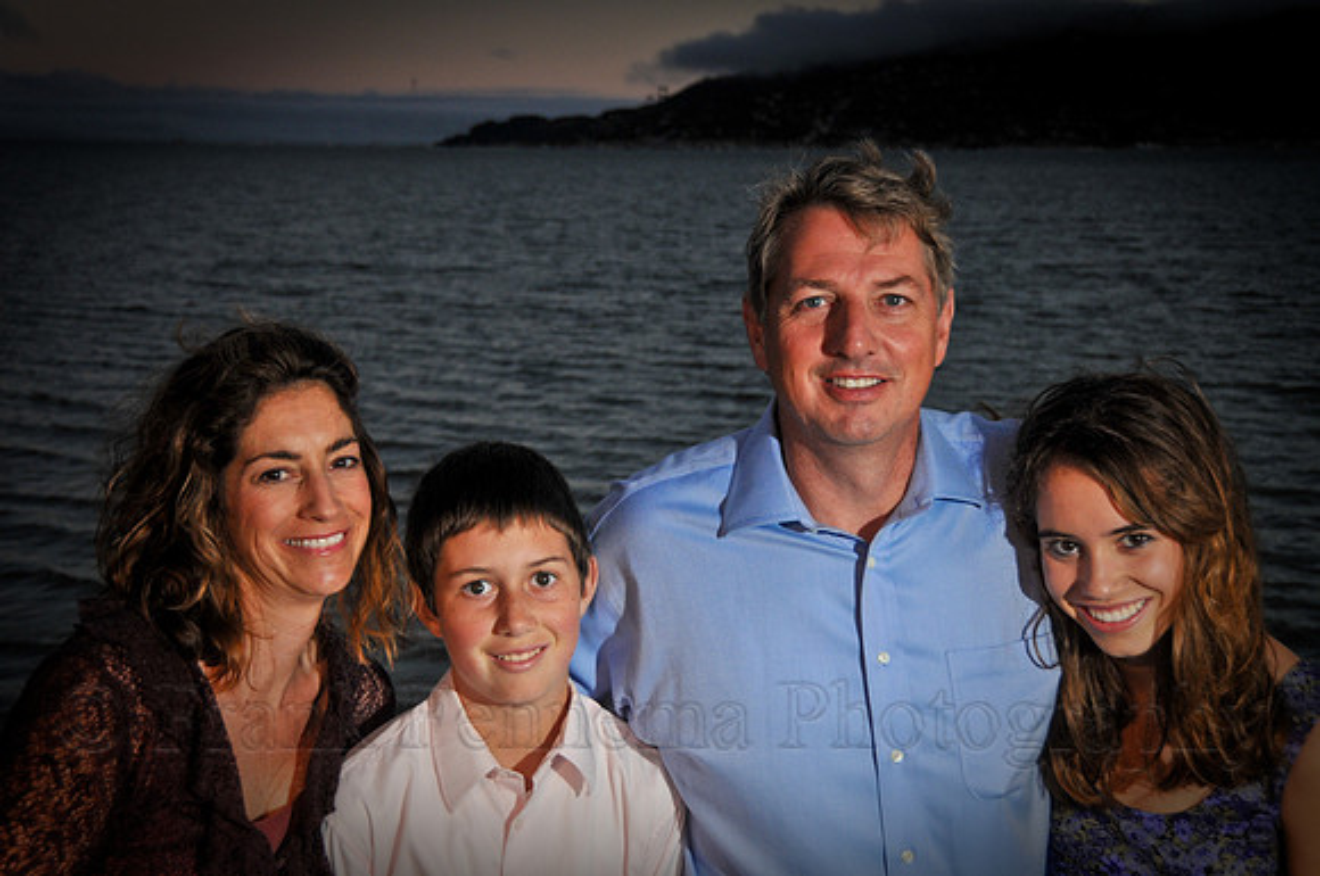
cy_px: 438
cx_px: 660
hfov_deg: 41.2
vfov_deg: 28.0
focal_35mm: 48
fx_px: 1758
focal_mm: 32
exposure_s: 1/250
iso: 400
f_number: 4.2
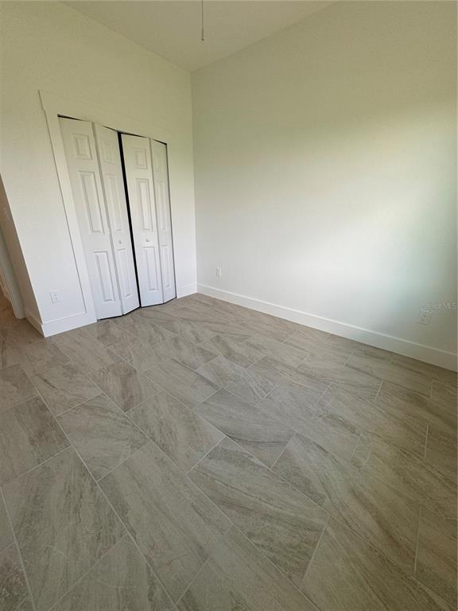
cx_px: 229
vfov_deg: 102.1
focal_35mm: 14
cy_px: 306
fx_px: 247
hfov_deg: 85.7
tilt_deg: -20.8
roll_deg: -1.1
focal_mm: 2.22
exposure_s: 1/120
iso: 64
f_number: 2.2
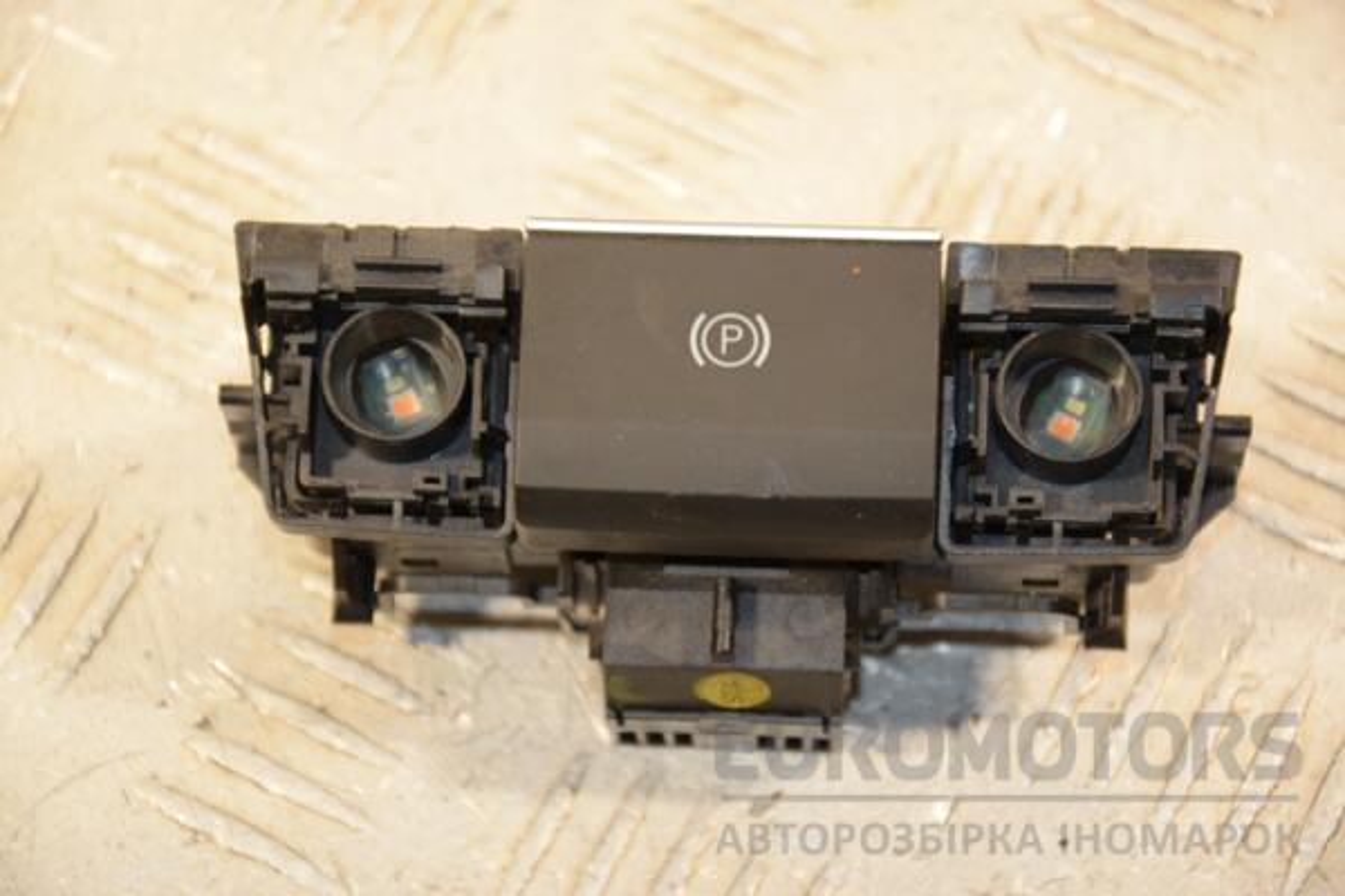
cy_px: 448
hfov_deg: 14.0
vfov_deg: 9.3
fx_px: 5492
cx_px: 672
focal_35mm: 147
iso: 800
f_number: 5.6
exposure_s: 1/200
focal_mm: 98
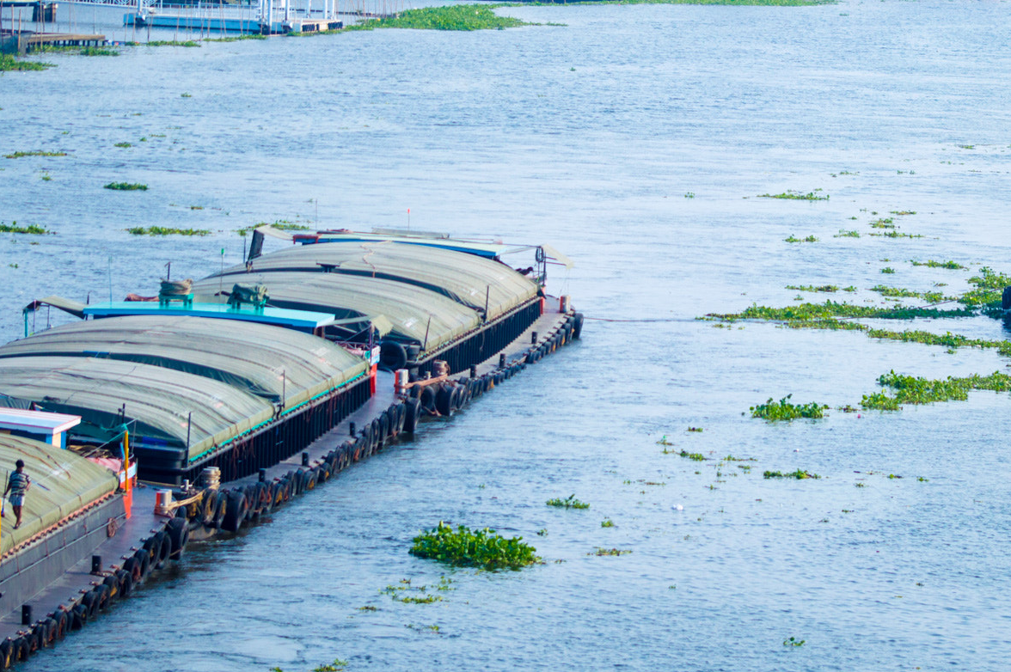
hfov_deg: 7.7
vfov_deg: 5.1
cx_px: 734
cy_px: 229
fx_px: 7516
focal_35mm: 268
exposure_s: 1/1250
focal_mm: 105
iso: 100
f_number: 2.8
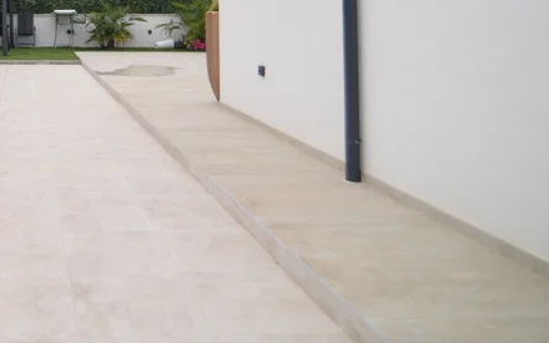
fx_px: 569
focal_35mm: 38
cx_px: 17
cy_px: -21
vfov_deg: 30.5
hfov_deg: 44.8
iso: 125
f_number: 22
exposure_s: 1/800
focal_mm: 16
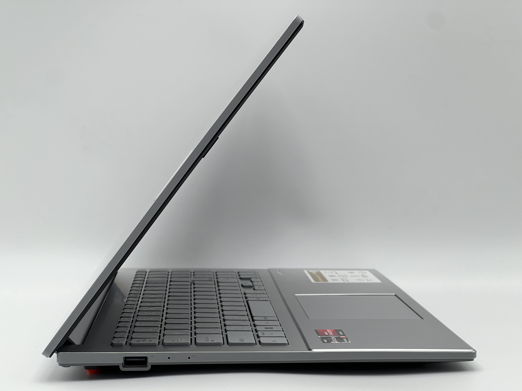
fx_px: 1161
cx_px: 261
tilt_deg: -3.4
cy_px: 196
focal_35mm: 77
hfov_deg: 25.3
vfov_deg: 19.1
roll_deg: +0.7
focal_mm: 9
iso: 64
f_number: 2.8
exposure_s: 1/99
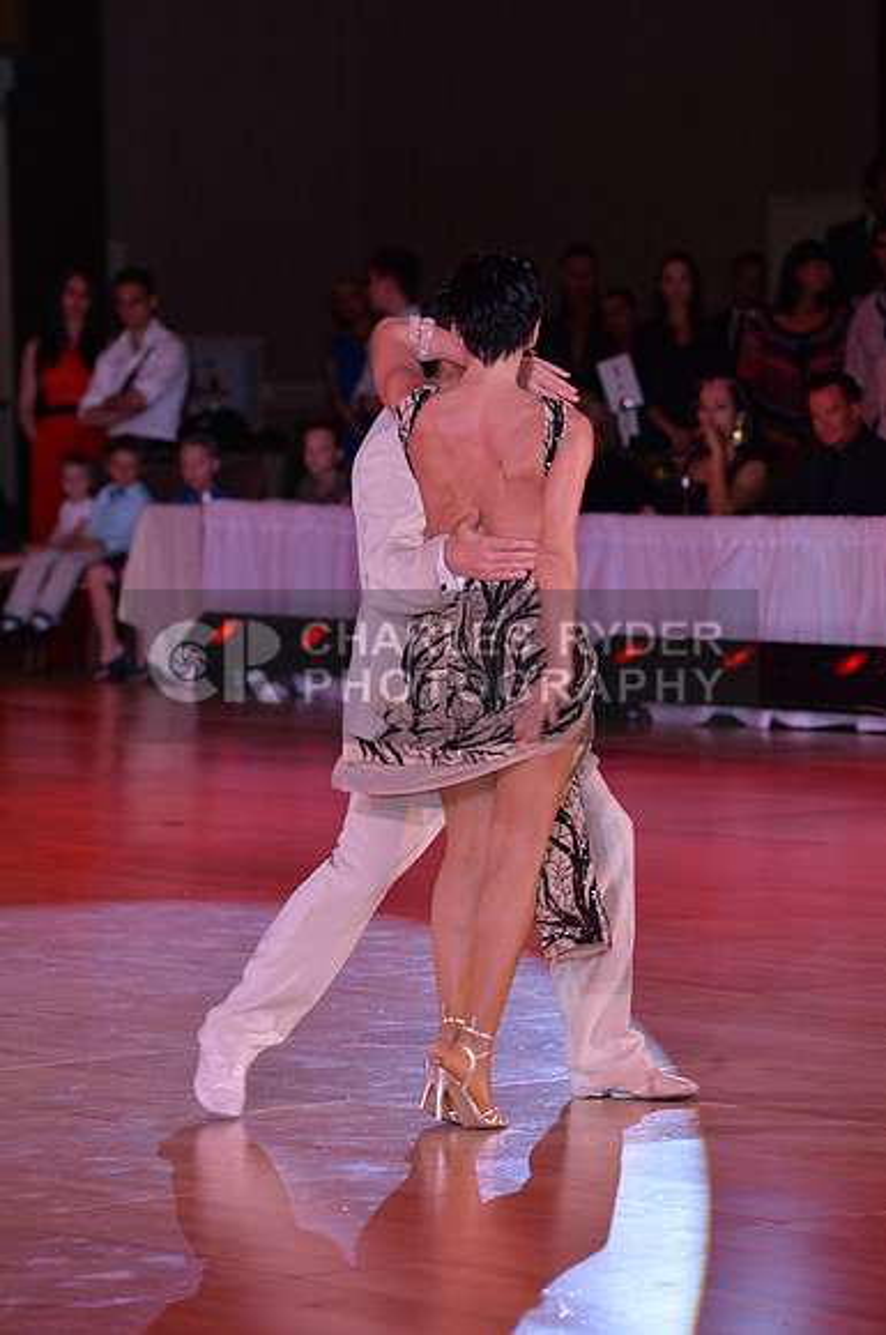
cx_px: 443
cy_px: 668
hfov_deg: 7.0
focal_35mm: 195
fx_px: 7220
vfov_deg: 10.6
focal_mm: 195
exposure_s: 1/250
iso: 2000
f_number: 5.6
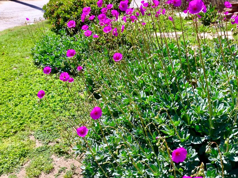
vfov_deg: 35.8
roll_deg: -2.5
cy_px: 106
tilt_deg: -28.1
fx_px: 275
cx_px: 136
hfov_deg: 46.7
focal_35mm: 40
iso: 50
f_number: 2.4
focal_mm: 4.12
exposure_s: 1/653
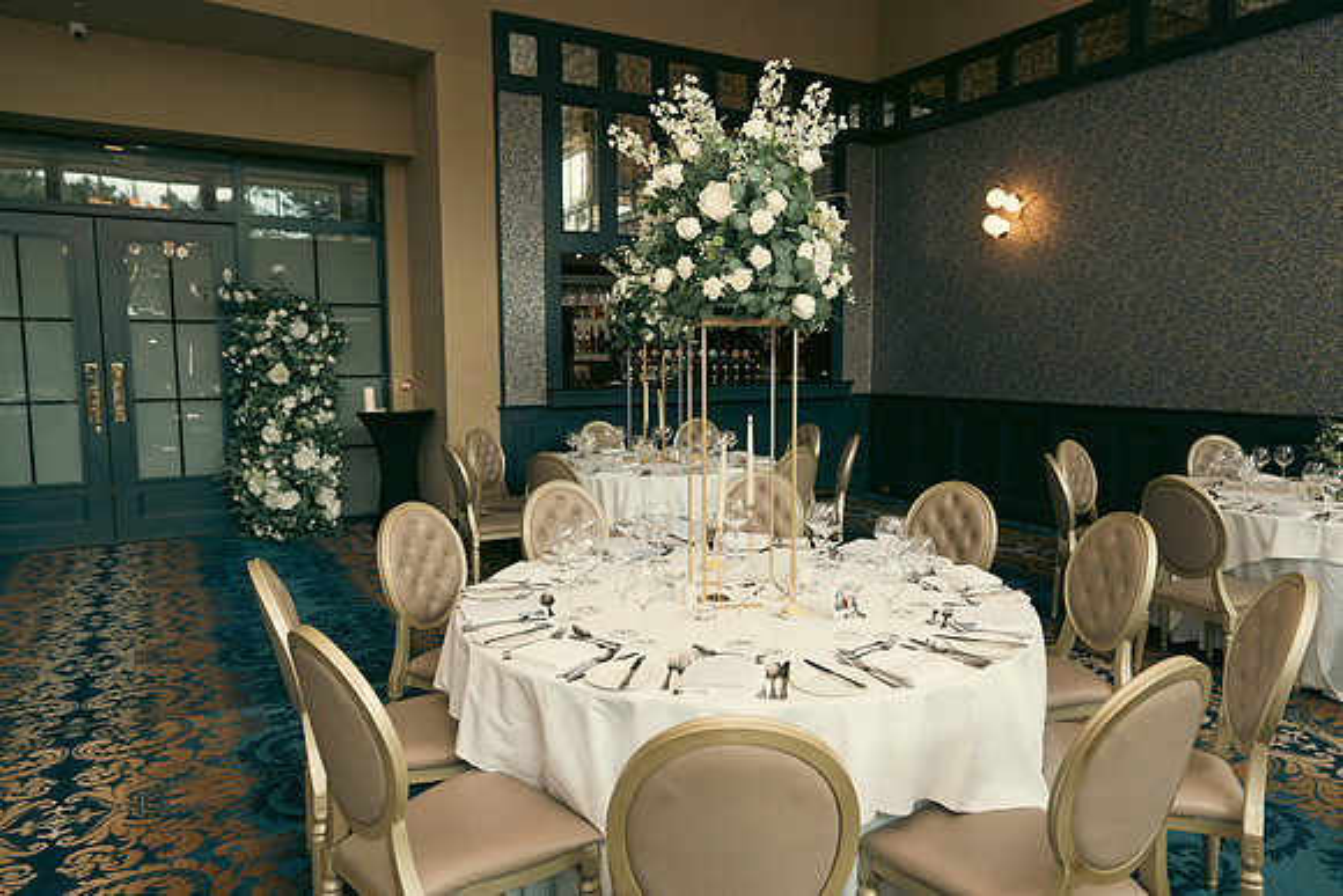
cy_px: 448
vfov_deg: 53.2
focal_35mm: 24
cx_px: 672
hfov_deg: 73.7
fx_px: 896
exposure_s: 1/160
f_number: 3.5
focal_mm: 24
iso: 400
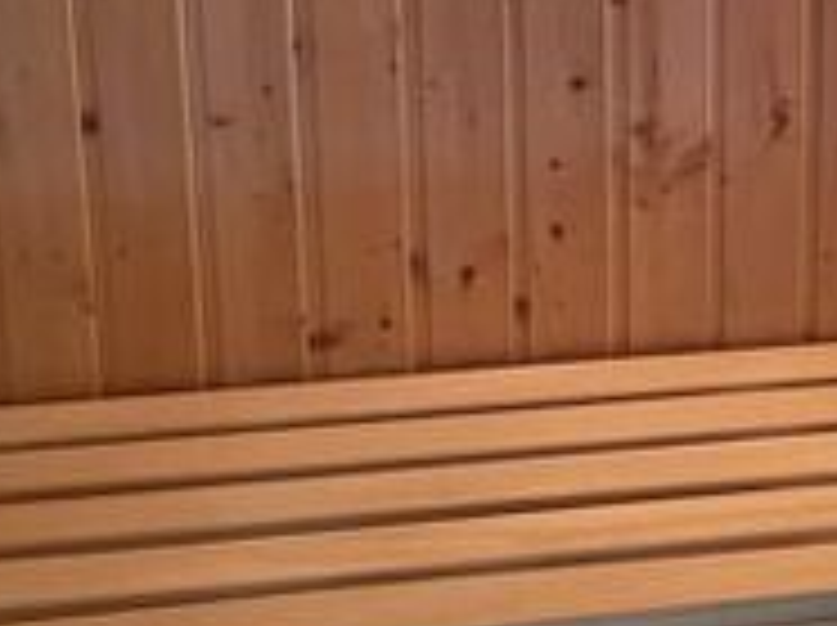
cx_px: 830
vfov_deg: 14.6
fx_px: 2439
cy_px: 329
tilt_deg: -18.8
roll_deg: -0.9
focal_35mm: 101
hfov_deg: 19.0
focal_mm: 4.2
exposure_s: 1/33
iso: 500
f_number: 1.6
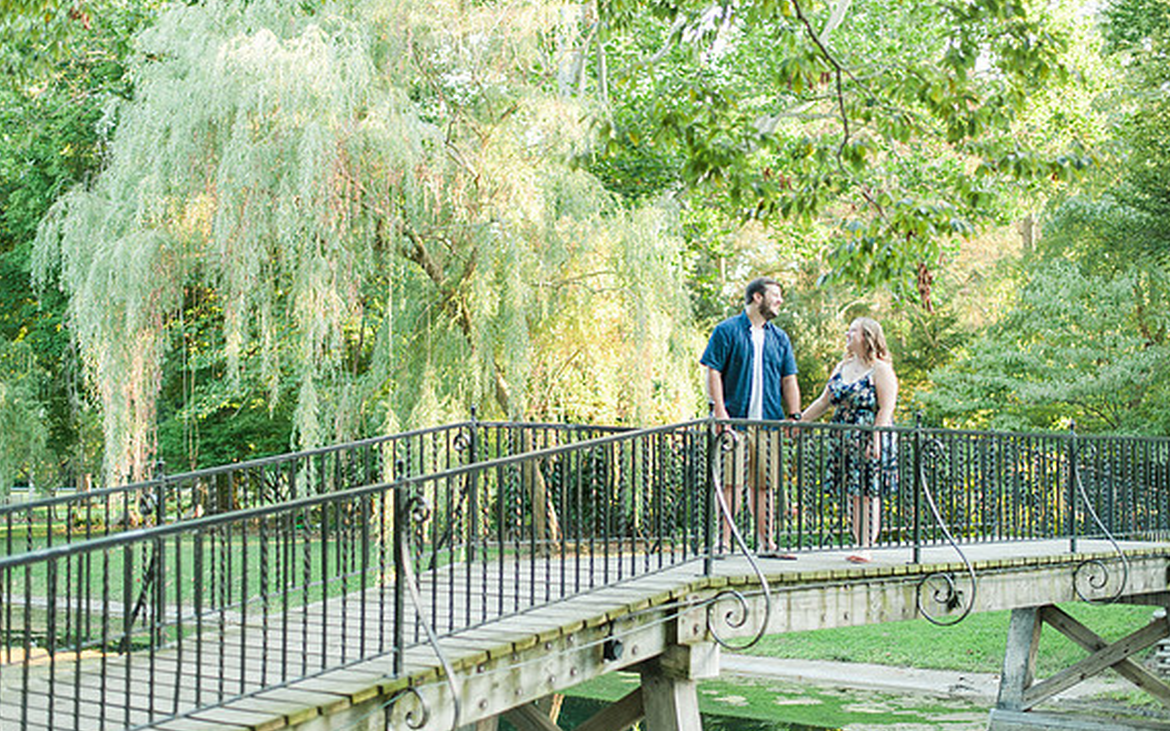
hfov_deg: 38.9
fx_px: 1658
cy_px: 364
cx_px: 591
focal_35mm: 52
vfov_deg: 24.9
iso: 640
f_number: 1.8
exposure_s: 1/500
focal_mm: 50
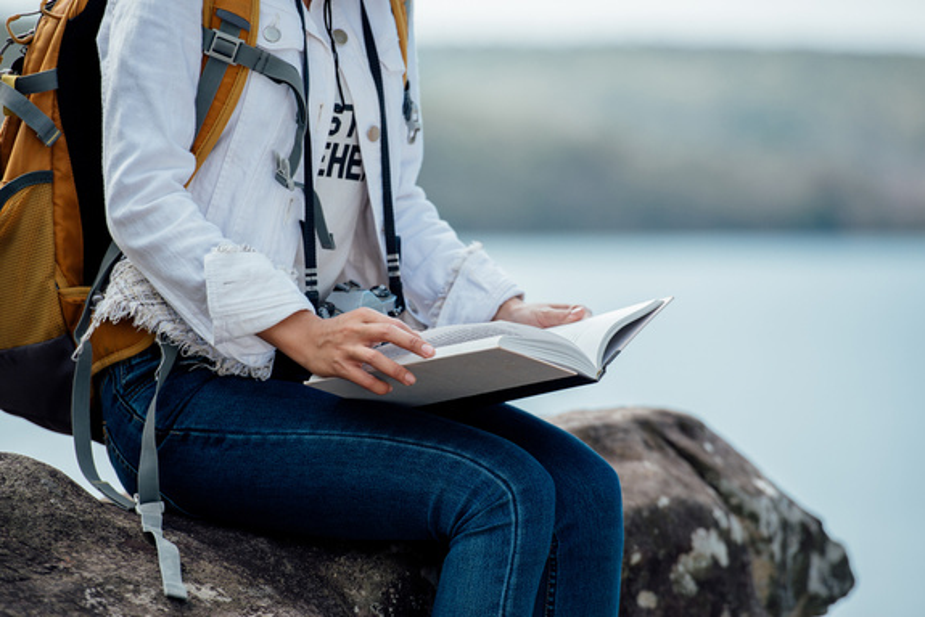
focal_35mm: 200
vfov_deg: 6.9
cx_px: 462
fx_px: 5141
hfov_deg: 10.3
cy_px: 308
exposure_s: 1/500
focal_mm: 200
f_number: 4
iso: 100
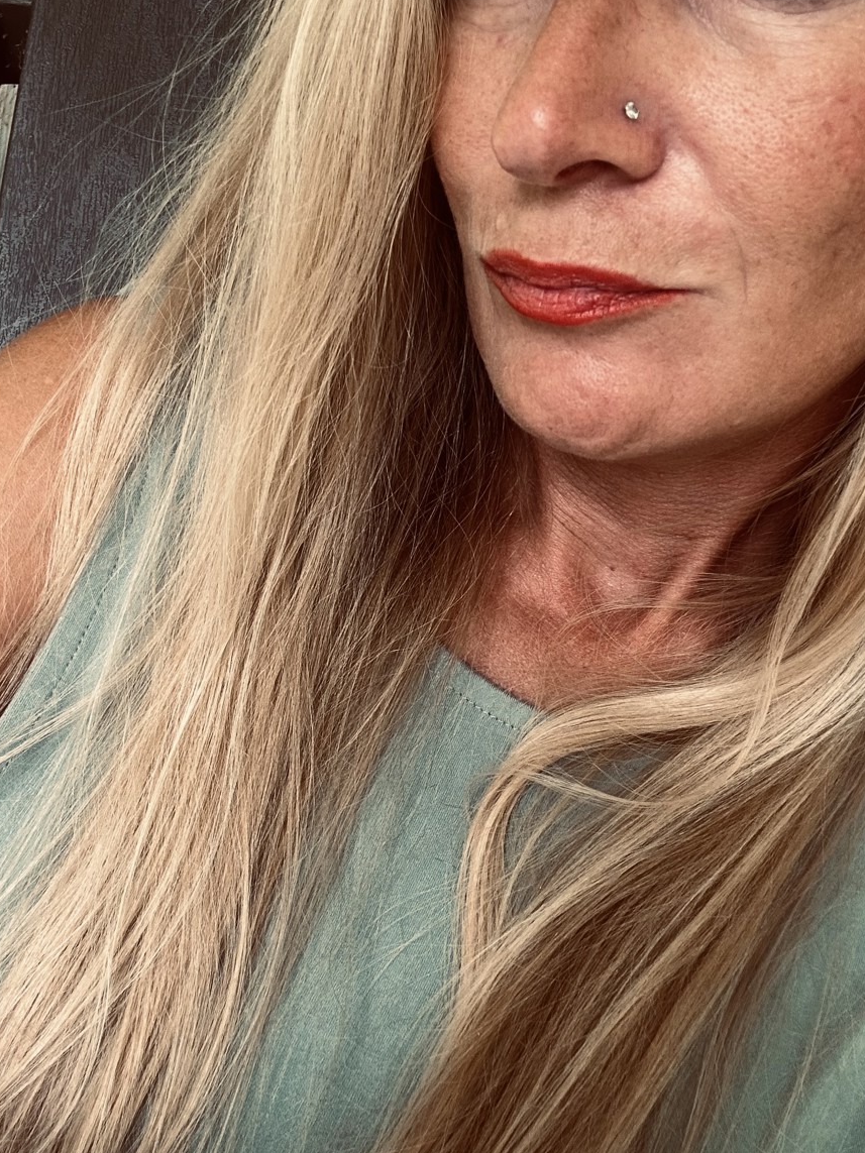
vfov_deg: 52.6
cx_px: 467
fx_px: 1166
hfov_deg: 40.7
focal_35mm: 35
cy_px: 538
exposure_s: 1/83
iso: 80
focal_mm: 2.69
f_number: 1.9
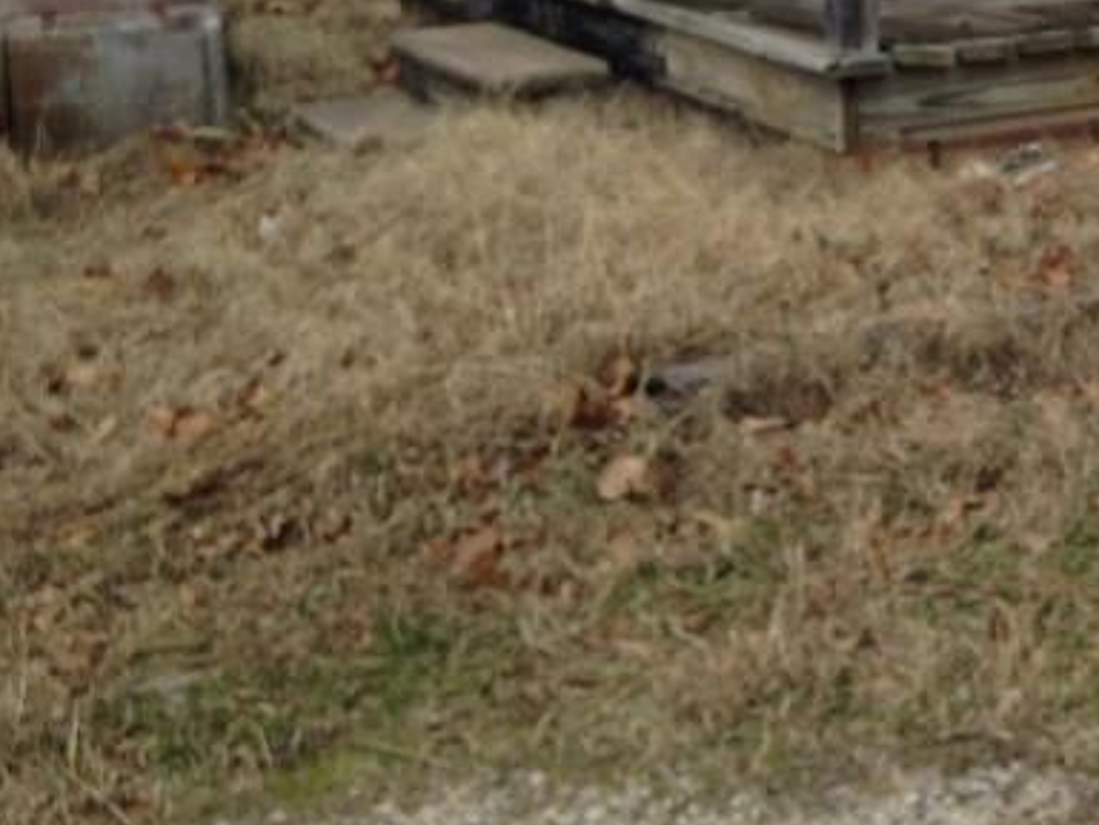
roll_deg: -0.1
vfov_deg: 16.8
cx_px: 1420
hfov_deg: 20.8
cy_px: 9
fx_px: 2730
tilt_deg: -7.1
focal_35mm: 86
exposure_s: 1/919
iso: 50
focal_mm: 4.12
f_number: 2.4
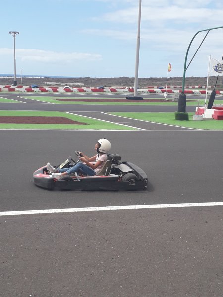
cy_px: 148
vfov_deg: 65.3
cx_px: 112
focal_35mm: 27
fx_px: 232
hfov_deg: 51.4
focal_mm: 3.6
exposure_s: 1/1499
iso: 40
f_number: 1.9
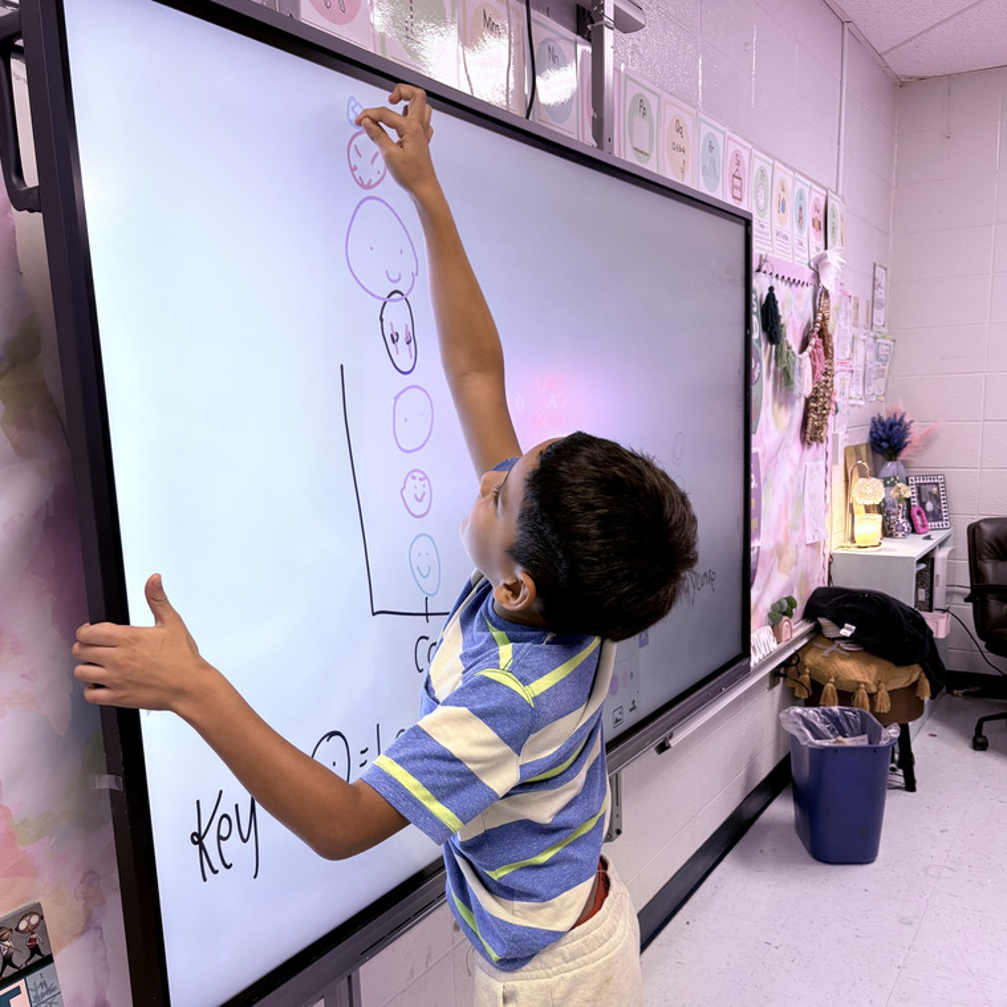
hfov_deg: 52.5
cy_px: 589
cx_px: 504
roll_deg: +1.9
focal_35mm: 31
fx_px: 1020
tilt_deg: -9.5
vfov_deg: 52.3
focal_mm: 5.96
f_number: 1.6
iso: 100
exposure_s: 1/60
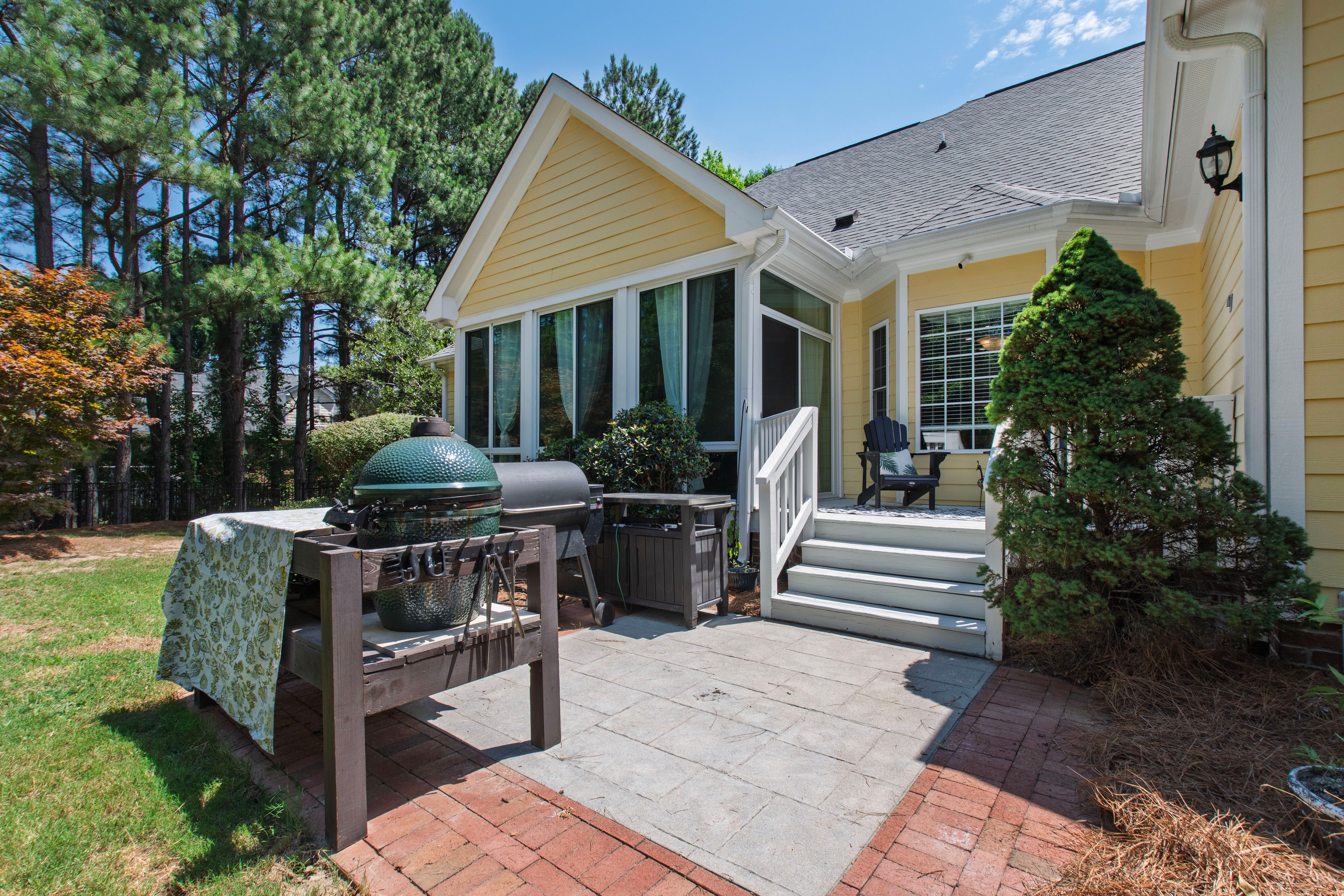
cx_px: 672
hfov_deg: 100.4
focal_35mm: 15
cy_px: 448
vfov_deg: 77.3
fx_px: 560
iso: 100
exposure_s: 1/200
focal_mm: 10
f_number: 8
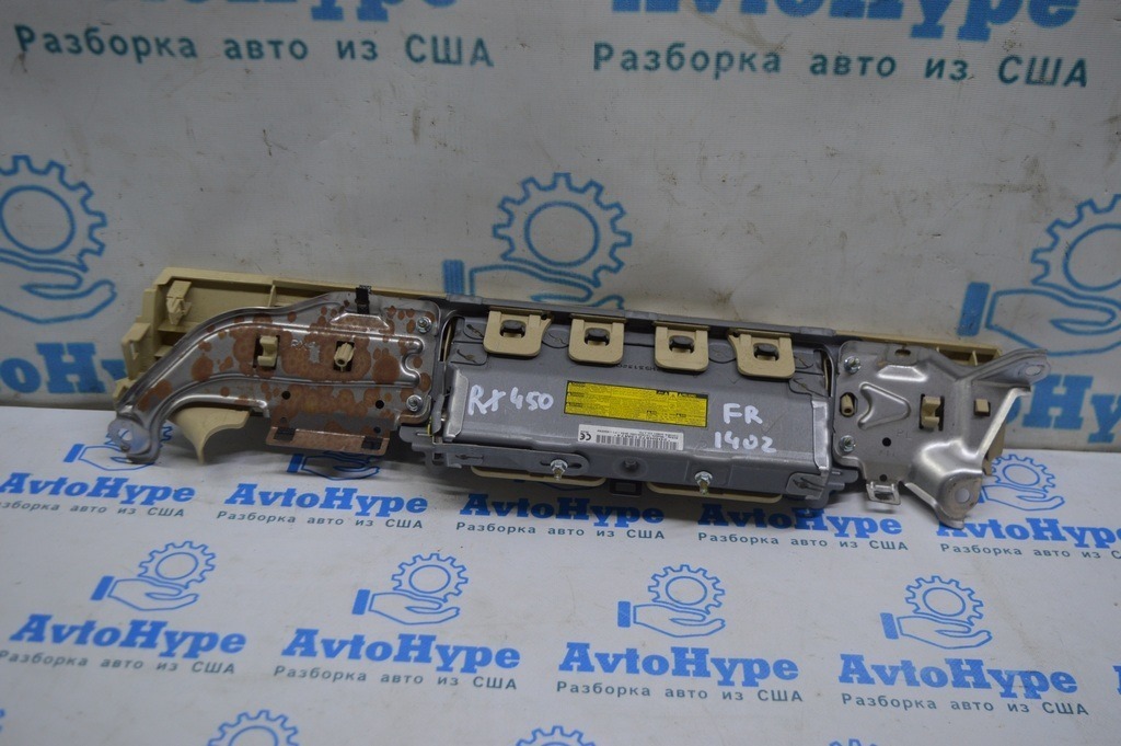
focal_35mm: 36
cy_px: 373
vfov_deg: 36.8
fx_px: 1120
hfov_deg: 53.2
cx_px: 560
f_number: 4.5
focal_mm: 24
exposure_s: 1/80
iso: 400
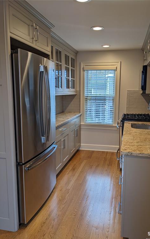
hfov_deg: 43.0
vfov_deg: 64.6
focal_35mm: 29
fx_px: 190
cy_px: 121
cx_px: 89
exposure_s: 1/121
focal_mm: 4.38
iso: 44
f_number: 1.73
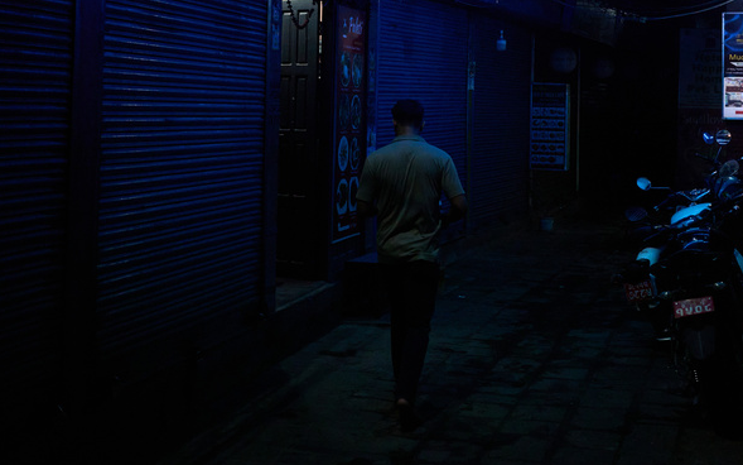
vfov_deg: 20.5
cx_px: 399
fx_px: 1255
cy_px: 44
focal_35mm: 62
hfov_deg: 33.0
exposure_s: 1/200
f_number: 5
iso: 6400
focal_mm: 35
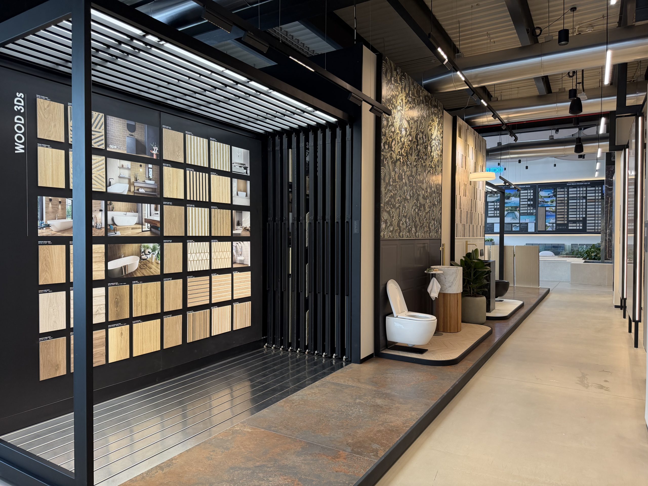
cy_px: 243
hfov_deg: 71.6
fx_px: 449
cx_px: 324
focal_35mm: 24
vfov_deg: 56.8
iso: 160
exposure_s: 1/121
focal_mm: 6.76
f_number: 1.78
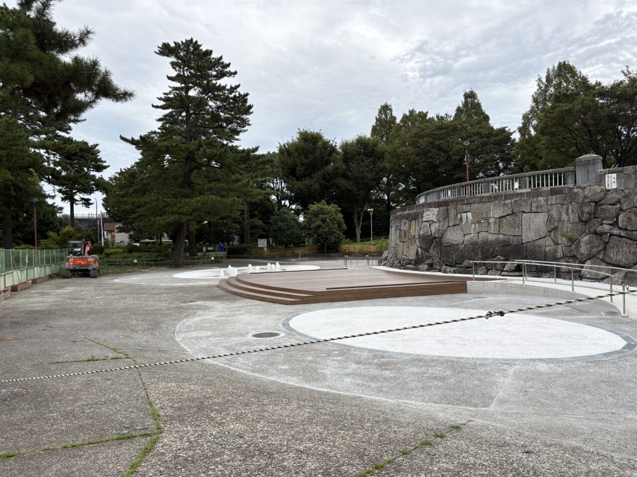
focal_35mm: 26
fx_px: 478
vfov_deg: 53.1
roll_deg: +0.5
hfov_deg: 67.3
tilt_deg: +1.4
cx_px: 318
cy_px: 238
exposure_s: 1/2747
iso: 50
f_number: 1.6
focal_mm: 5.96
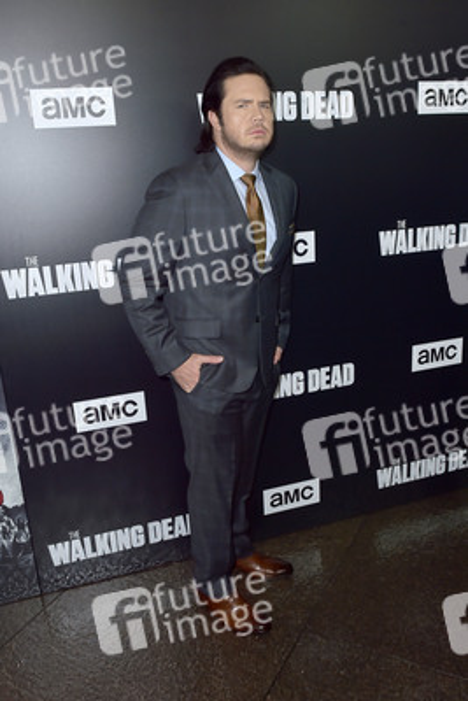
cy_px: 350
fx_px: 526
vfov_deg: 67.4
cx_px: 234
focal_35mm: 27
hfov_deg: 48.0
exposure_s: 1/200
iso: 400
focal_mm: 27
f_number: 5.6
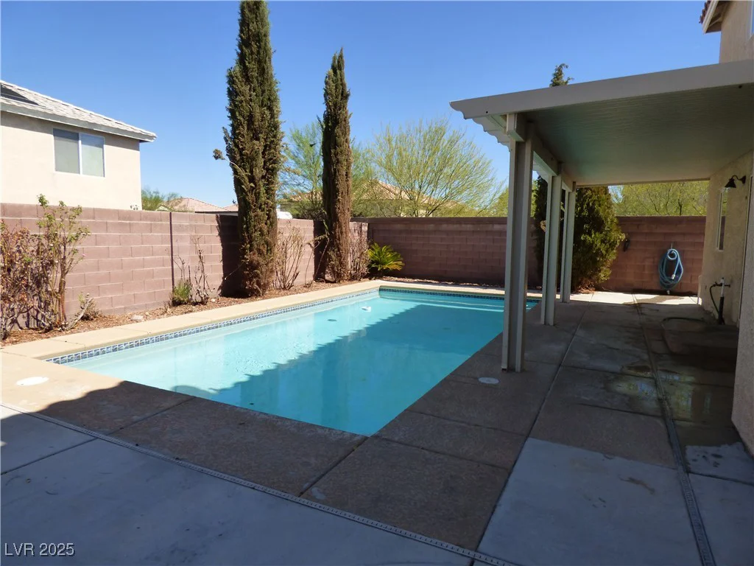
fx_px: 436
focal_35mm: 20
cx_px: 377
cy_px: 283
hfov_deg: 81.7
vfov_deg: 66.0
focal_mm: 3.58
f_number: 2.8
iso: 160
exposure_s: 1/1300
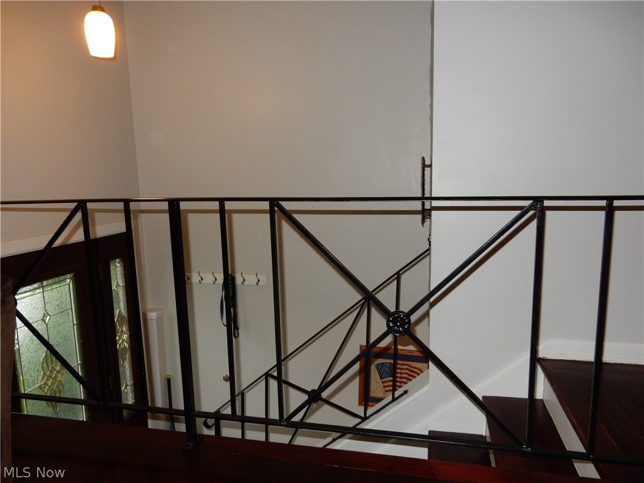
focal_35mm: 25
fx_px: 465
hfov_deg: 69.4
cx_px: 322
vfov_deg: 54.9
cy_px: 242
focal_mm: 4.5
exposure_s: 1/30
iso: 200
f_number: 3.7
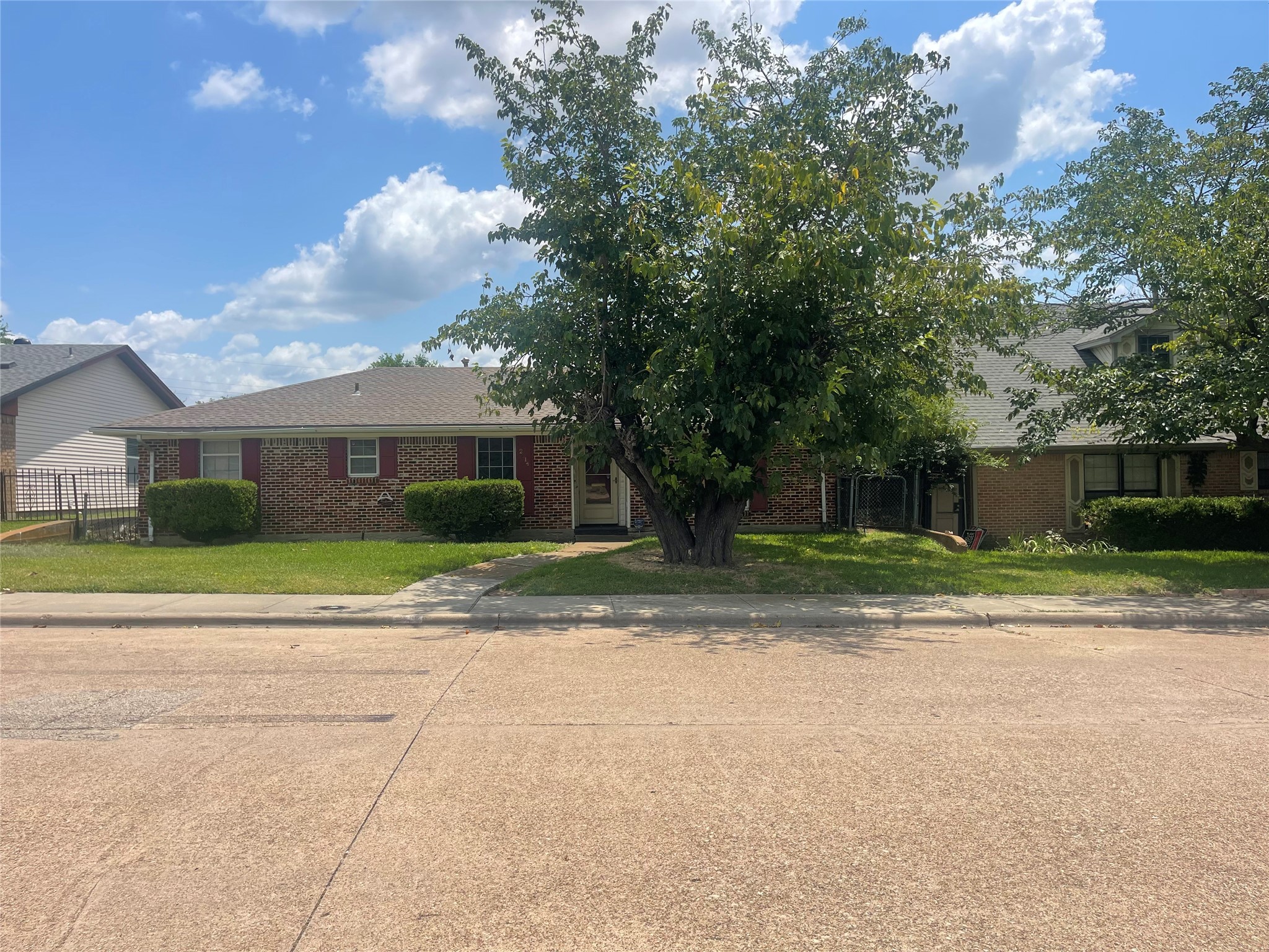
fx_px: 916
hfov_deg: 69.4
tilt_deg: +0.8
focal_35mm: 25
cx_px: 634
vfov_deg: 54.9
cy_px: 476
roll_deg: +0.4
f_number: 1.6
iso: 32
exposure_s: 1/4525
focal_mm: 5.1
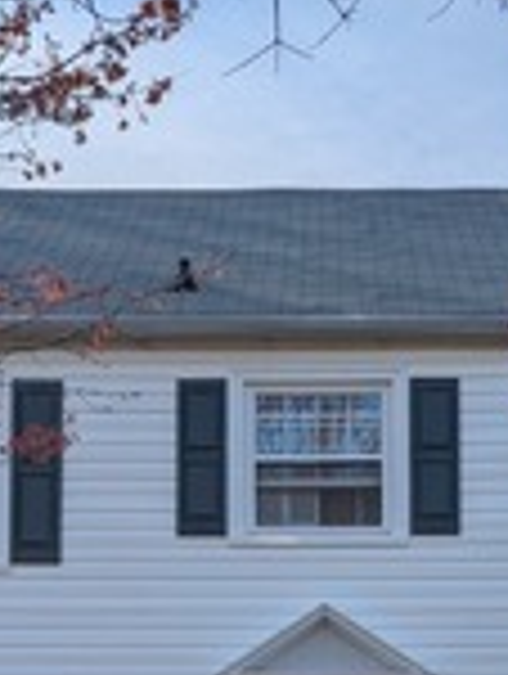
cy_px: 756
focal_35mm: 80
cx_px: 330
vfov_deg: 22.9
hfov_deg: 18.4
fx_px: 1561
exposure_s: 1/1381
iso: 27
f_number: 1.85
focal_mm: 6.81
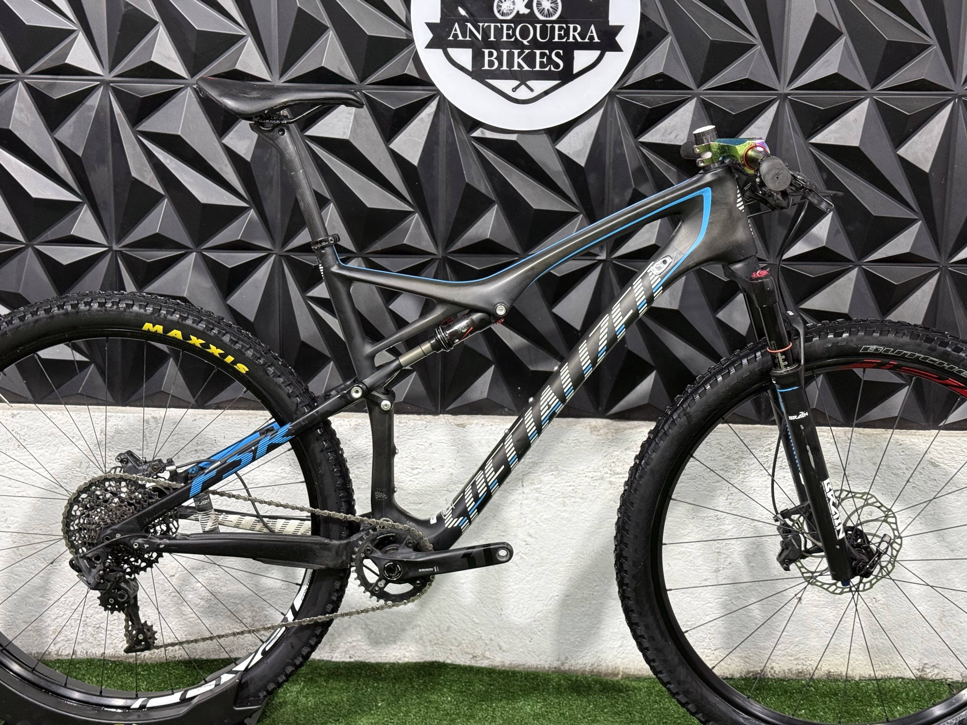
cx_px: 484
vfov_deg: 30.3
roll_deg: -1.6
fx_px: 1341
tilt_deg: -11.2
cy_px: 362
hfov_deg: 39.7
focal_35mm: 48
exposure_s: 1/60
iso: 200
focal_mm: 6.76
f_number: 1.78
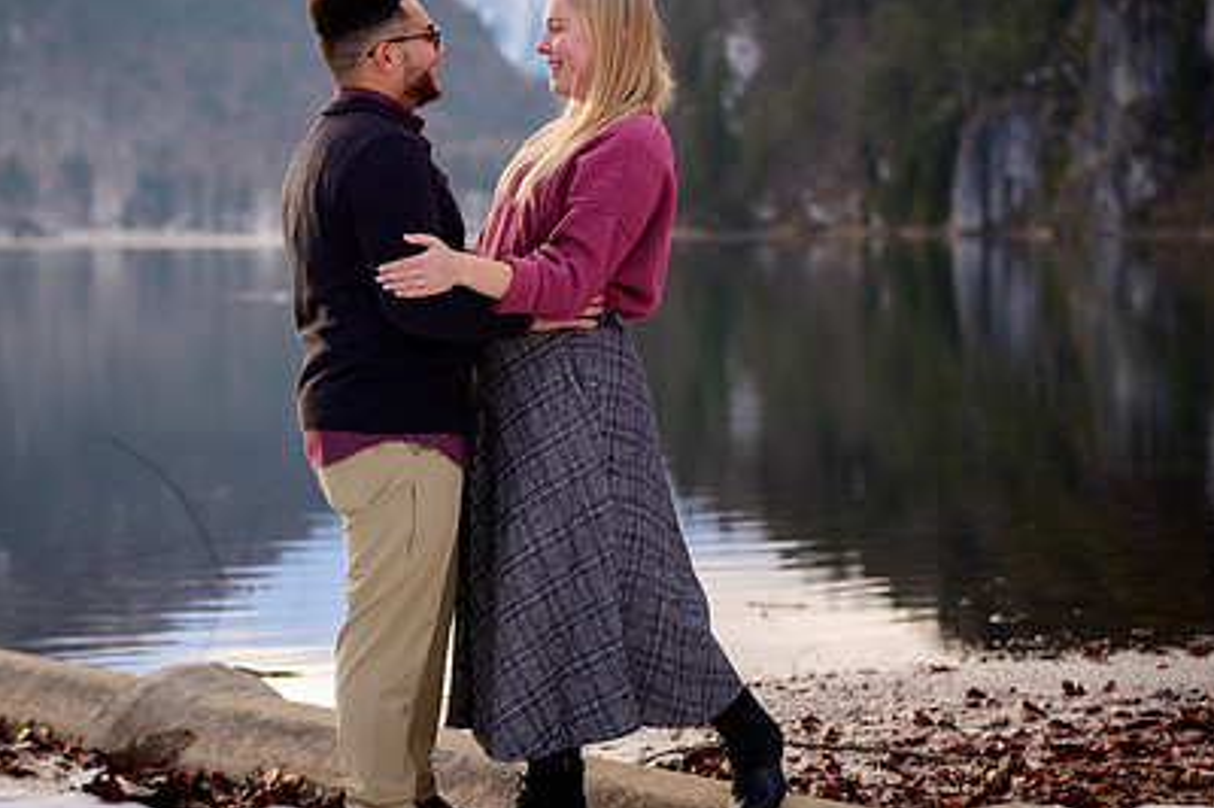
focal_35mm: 113
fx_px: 3807
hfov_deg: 18.1
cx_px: 628
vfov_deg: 12.1
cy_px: 337
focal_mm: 78
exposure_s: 1/500
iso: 250
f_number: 2.8
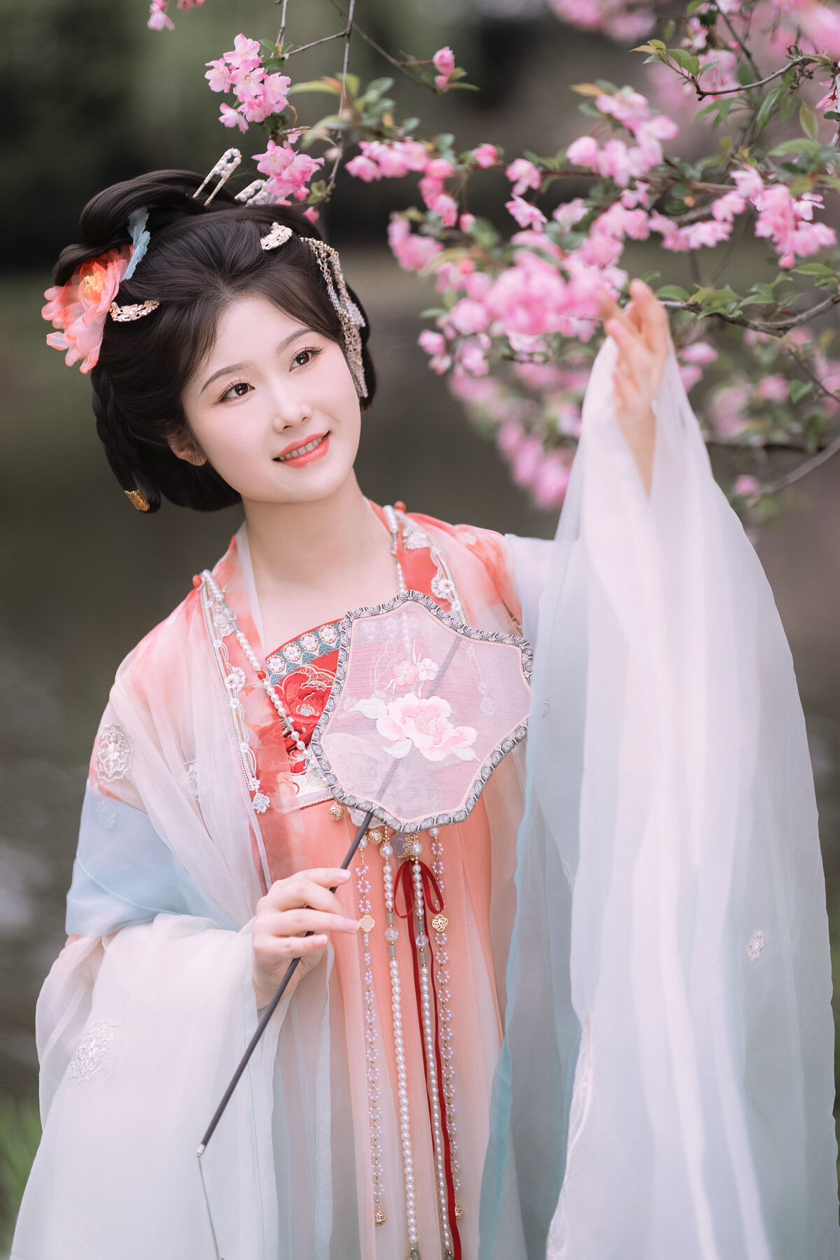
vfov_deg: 23.9
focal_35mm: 85
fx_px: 2975
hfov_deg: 16.1
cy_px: 630
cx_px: 420
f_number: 1.8
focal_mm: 85
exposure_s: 1/1250
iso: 200
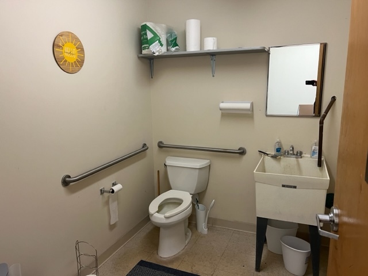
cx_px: 184
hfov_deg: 67.3
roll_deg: +0.8
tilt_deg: -11.2
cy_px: 138
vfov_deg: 53.1
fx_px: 276
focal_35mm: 26
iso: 125
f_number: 1.5
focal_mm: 5.7
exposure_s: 1/60
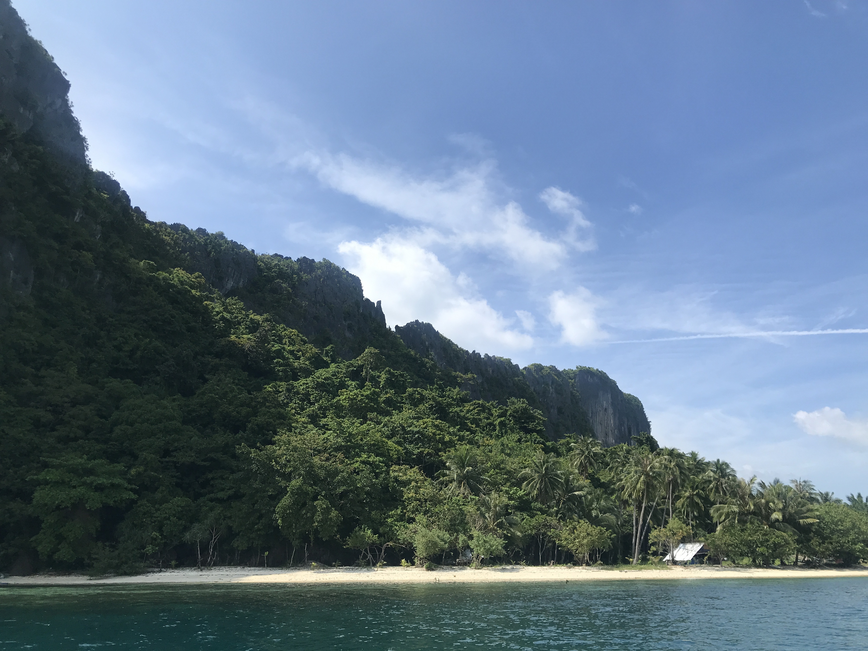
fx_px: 702
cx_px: 434
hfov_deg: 63.4
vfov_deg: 49.7
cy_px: 326
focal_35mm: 28
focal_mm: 3.99
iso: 20
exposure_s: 1/2591
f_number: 1.8
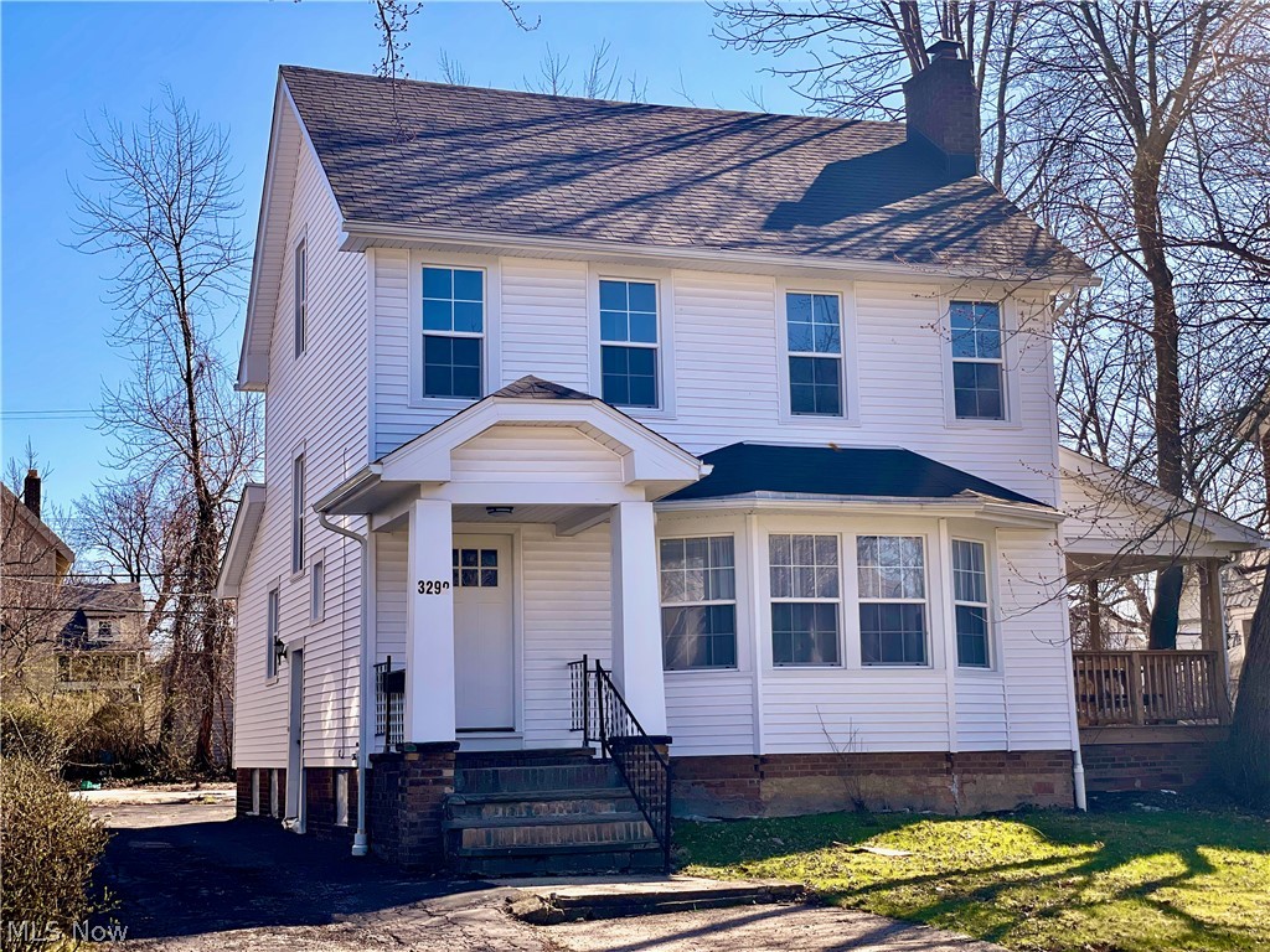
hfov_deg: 36.8
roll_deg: +1.5
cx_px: 635
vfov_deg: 28.0
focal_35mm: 52
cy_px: 476
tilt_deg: +8.5
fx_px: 1908
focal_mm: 6
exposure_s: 1/1332
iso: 32
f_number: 2
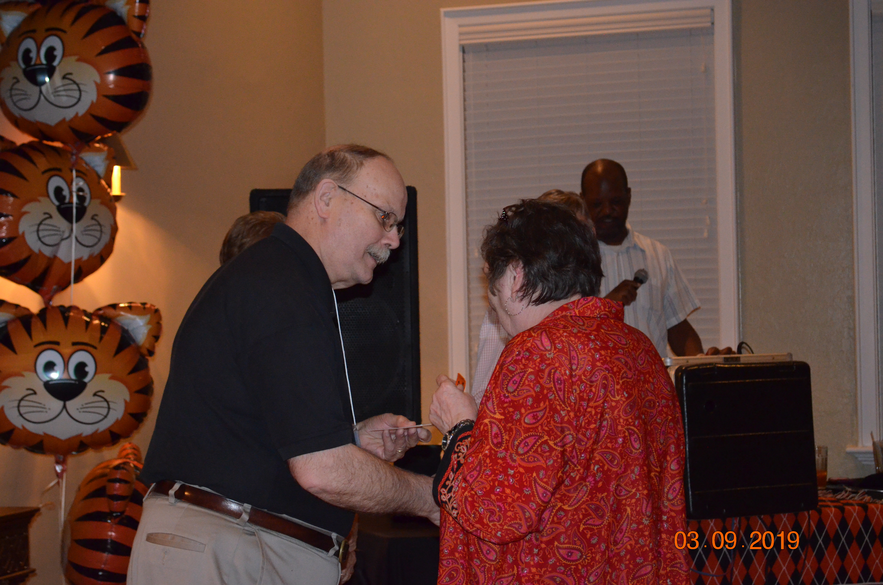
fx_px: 1762
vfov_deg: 18.8
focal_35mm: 72
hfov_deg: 28.1
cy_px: 292
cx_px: 442
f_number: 5.3
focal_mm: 48
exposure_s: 1/60
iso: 3200
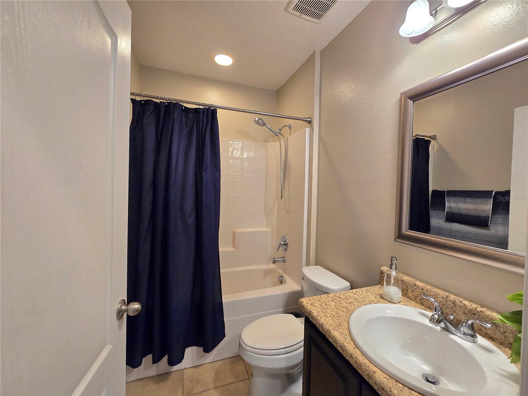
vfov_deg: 89.9
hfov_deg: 106.2
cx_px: 264
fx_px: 198
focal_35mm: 13
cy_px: 198
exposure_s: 1/60.2
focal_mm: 2.2
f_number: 2.2
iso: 160
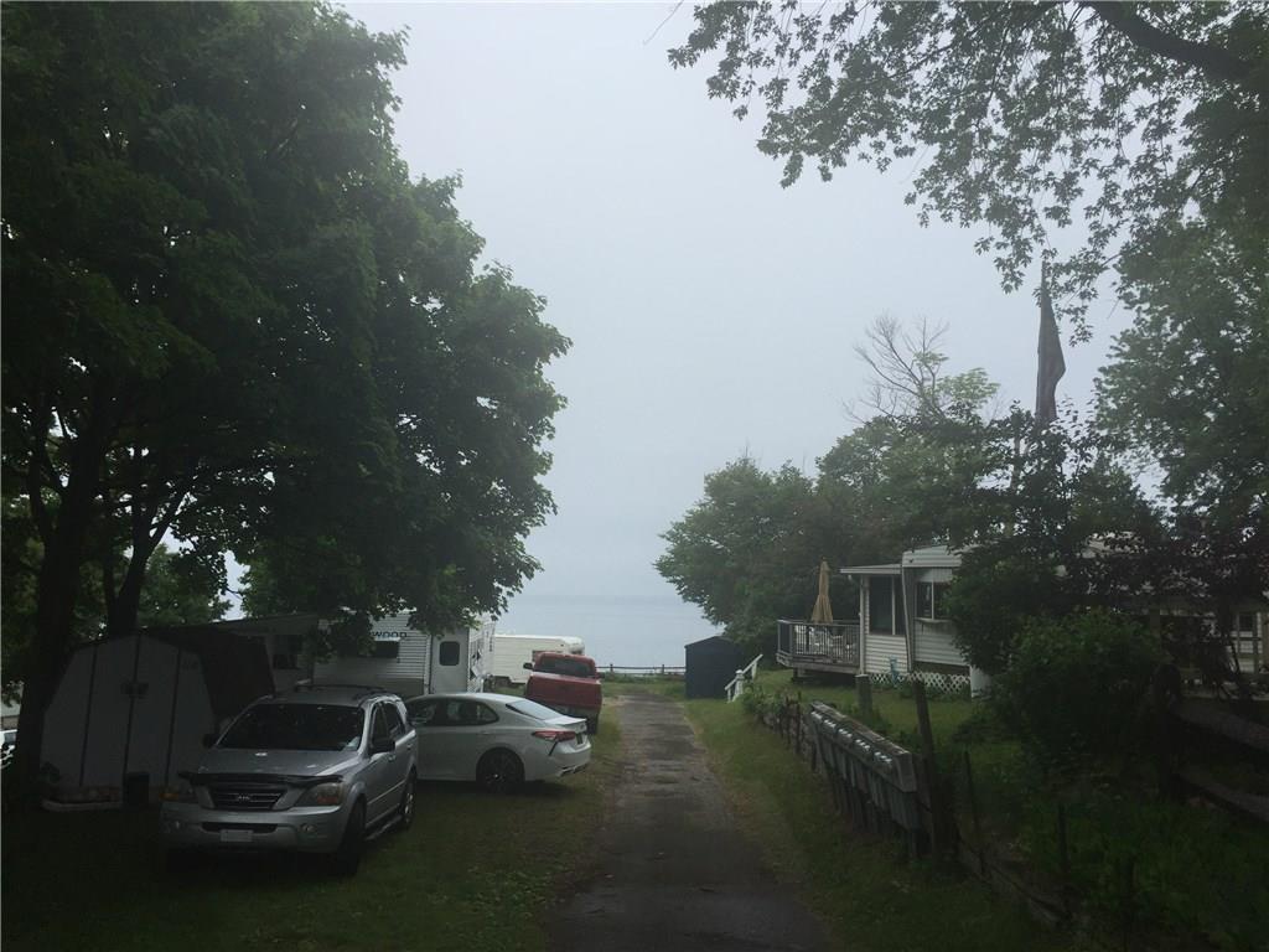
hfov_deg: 61.7
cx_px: 634
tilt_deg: +3.7
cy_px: 476
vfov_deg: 48.2
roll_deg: -3.7
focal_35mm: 29
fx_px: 1063
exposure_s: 1/2825
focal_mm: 4.15
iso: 32
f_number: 2.2
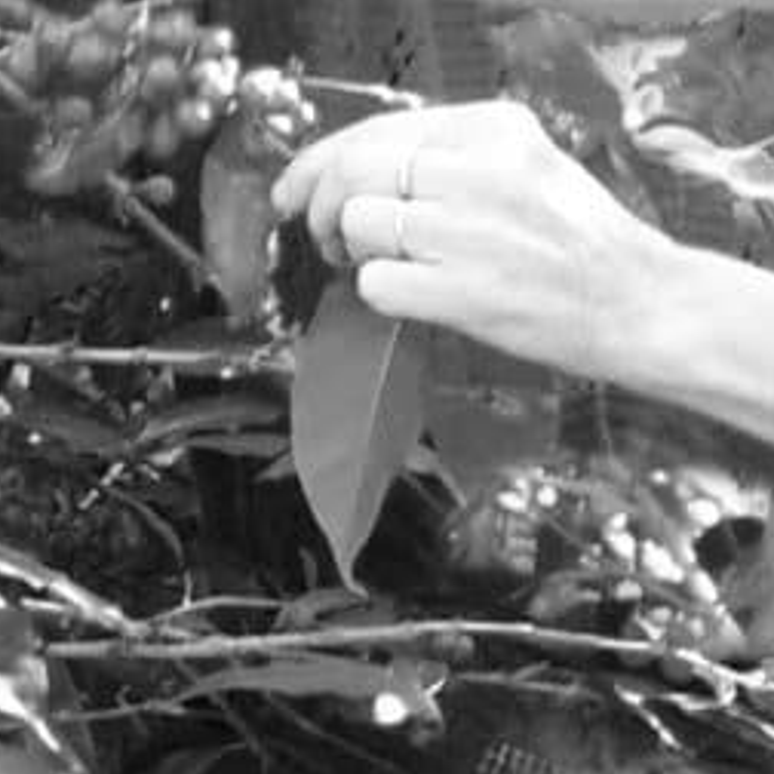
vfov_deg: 5.6
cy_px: 513
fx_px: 7943
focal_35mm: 314
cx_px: -885
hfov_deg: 5.4
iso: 100
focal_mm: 7.4
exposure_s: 1/60
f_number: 2.8
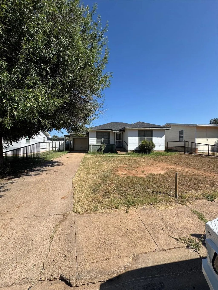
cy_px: 145
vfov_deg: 102.1
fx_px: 118
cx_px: 109
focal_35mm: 14
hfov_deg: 85.7
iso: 40
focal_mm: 2.22
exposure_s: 1/1880
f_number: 2.2
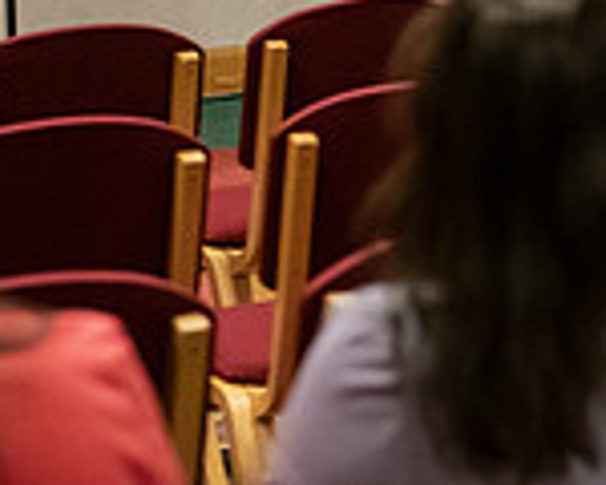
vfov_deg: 7.0
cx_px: 739
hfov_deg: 8.8
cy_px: -289
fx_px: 3910
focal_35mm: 218
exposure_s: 1/200
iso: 3200
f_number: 3.2
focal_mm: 60
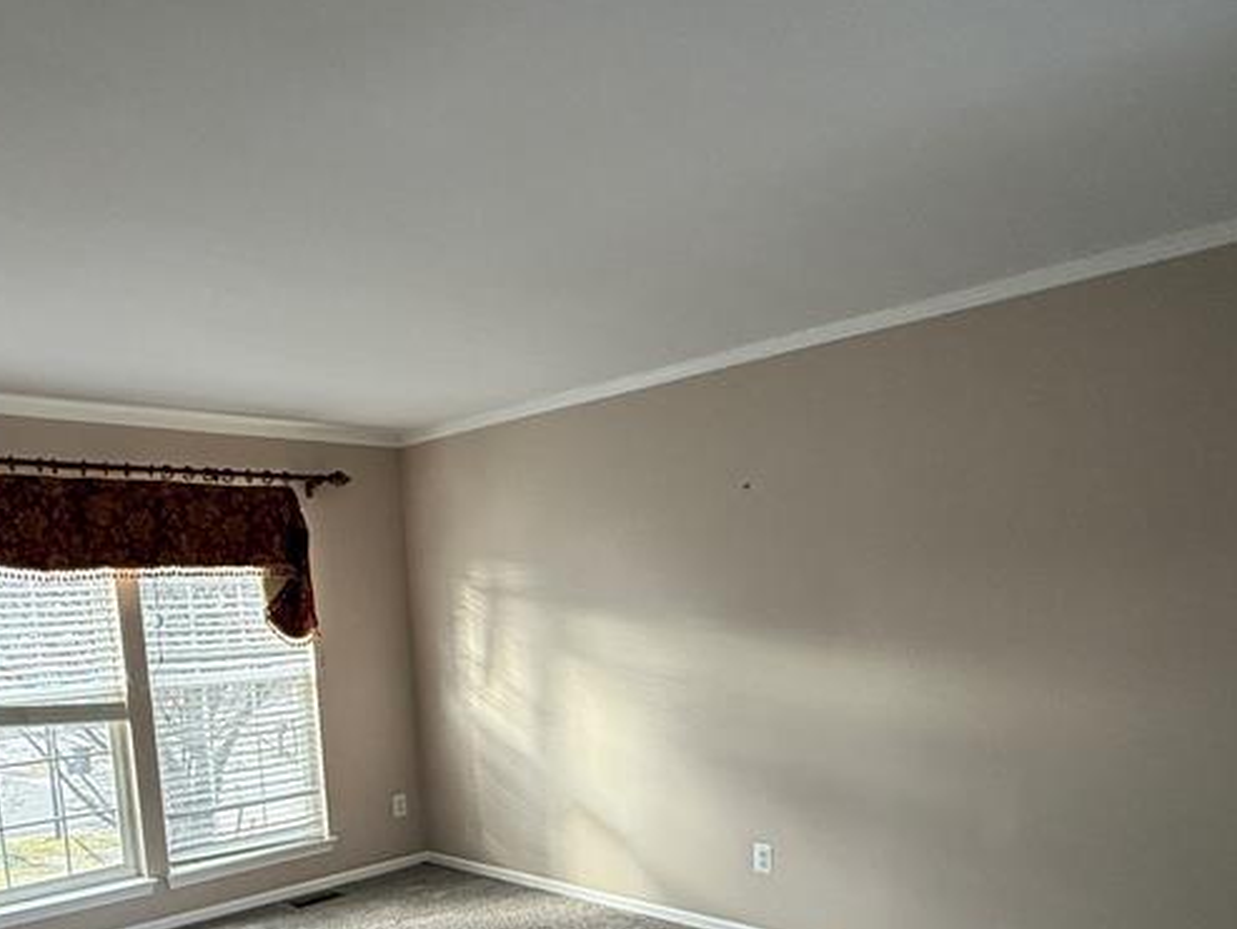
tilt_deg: -7.7
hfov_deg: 61.5
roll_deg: +2.9
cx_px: 566
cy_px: 749
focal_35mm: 29
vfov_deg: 45.7
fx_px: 1037
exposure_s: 1/99
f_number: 2.2
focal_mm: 2.22
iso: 160
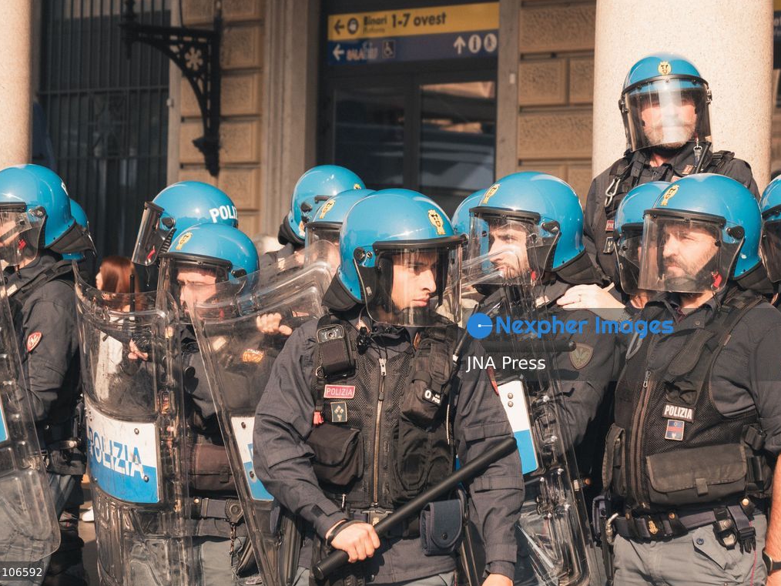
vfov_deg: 14.1
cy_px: 293
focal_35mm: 105
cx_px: 391
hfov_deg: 18.7
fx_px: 2370
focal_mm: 52
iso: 200
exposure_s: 1/1250
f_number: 4
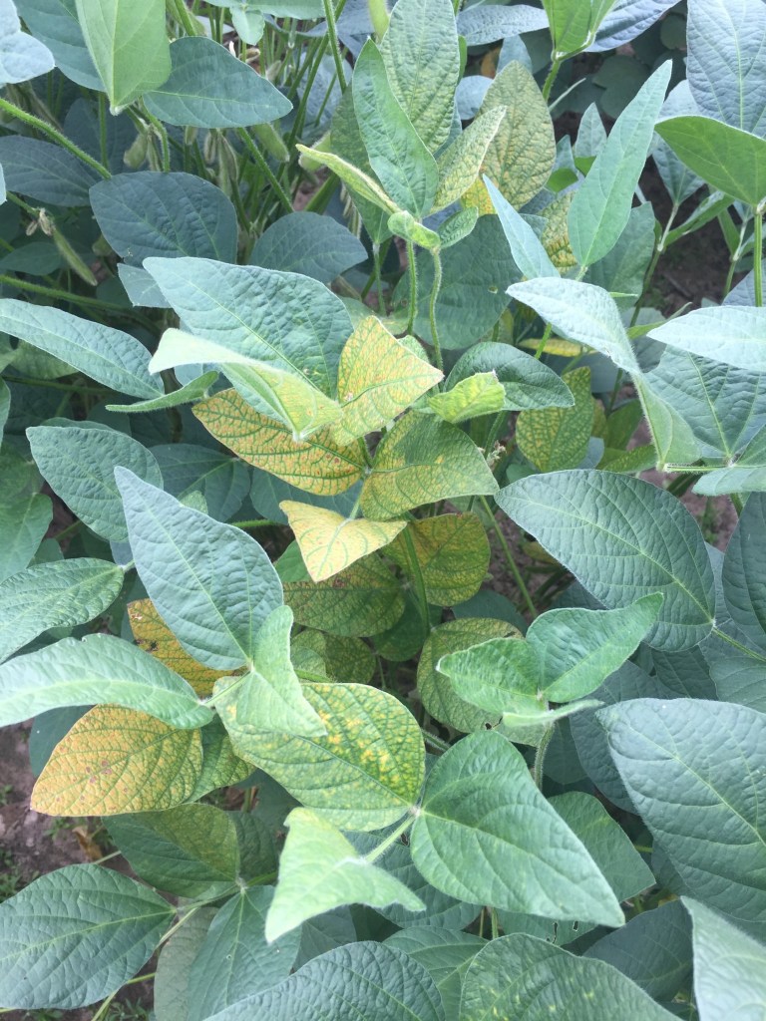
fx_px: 856
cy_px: 510
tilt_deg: -63.4
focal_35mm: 29
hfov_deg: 48.2
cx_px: 383
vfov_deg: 61.7
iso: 32
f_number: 2.2
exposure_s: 1/132
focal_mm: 4.15
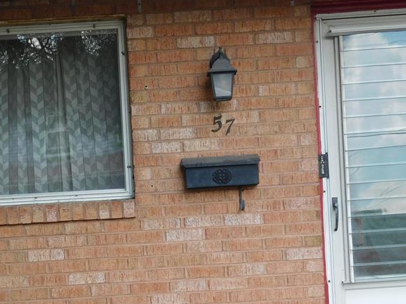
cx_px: 155
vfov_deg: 22.6
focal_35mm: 64
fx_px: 751
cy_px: 244
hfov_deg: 30.2
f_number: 3.5
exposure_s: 1/200
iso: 125
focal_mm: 6.3
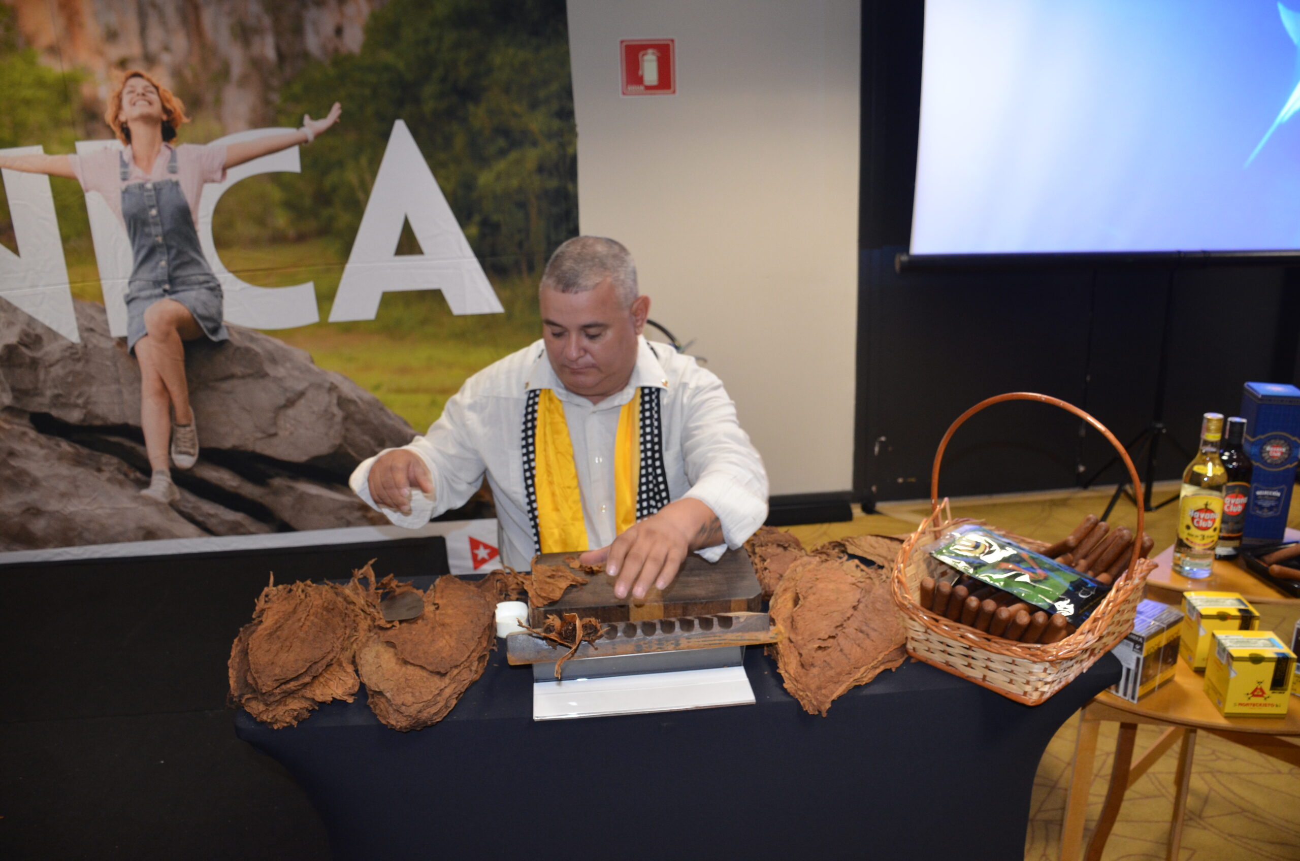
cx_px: 650
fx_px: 973
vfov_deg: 47.7
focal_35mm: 27
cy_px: 430
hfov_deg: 67.5
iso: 800
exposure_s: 1/60
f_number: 3.5
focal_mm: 18
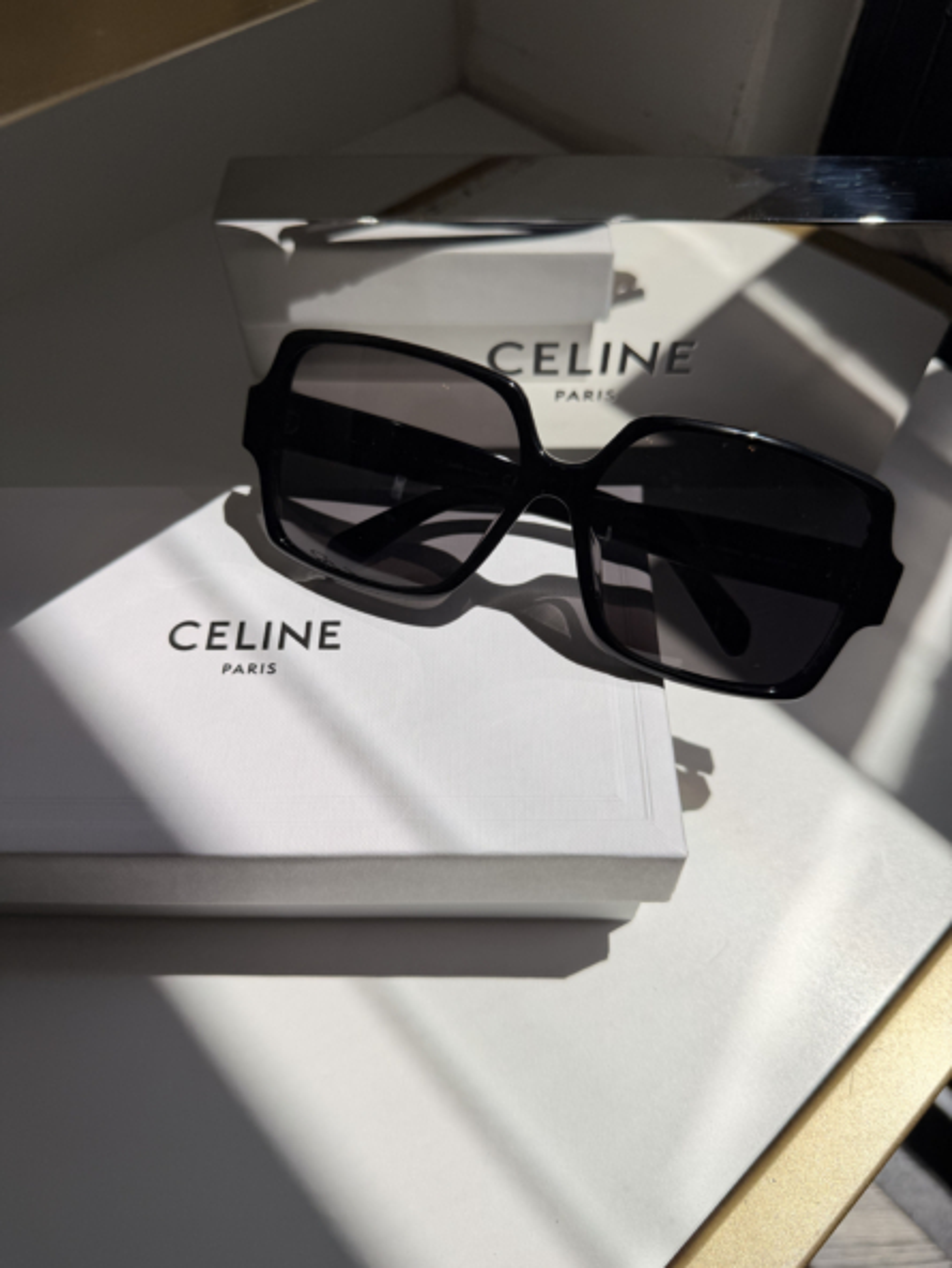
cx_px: 476
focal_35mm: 24
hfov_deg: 56.8
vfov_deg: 71.6
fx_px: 880
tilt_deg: -58.0
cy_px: 634
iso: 80
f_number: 1.78
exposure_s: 1/17544
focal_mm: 6.76
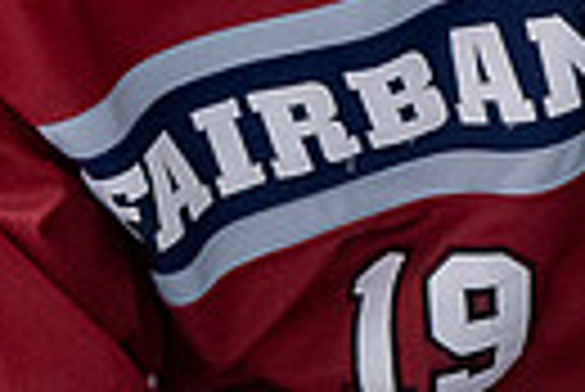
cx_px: 323
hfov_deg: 1.0
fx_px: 32650
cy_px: -570
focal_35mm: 2007
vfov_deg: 0.7
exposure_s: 1/800
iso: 2000
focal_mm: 185
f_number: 3.2
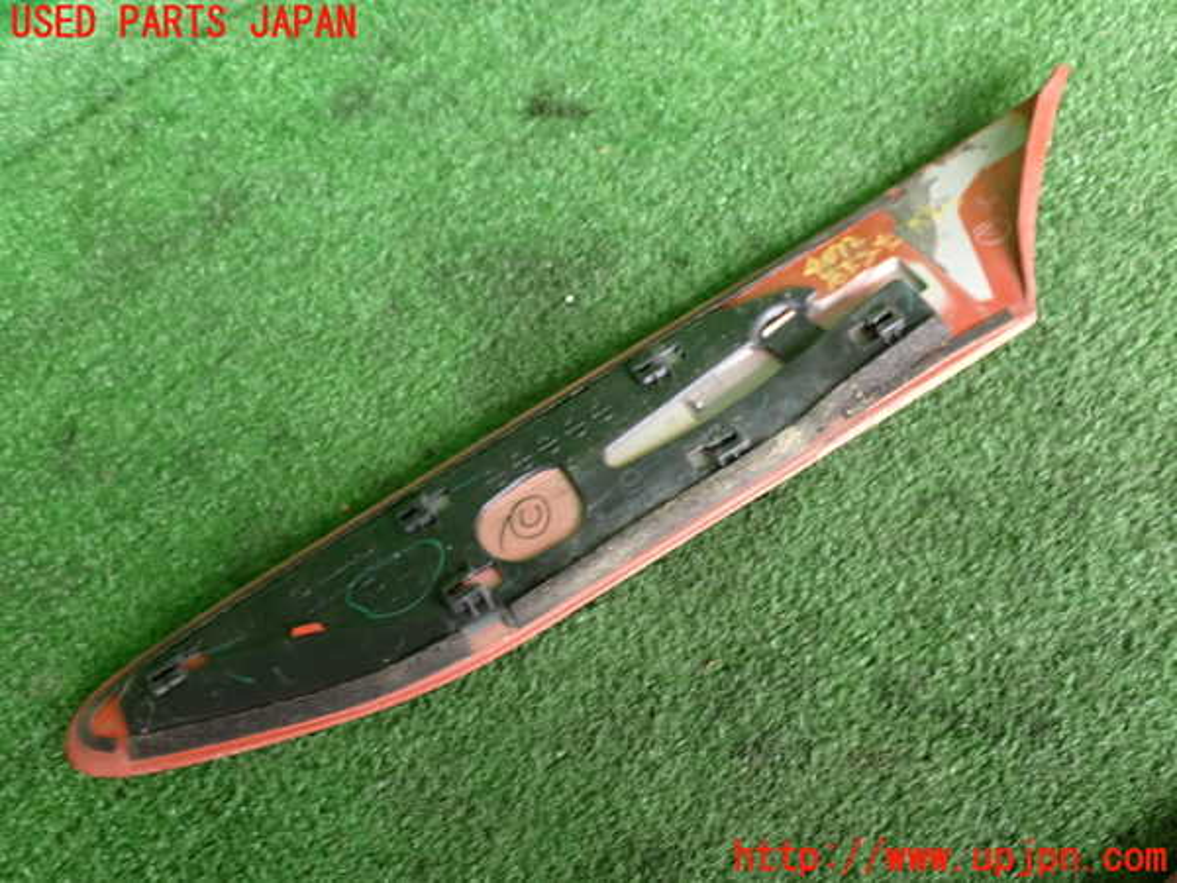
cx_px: 588
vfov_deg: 35.1
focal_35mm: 41
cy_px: 442
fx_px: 1394
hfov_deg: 45.8
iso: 250
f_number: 2.8
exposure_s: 1/40
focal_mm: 7.31
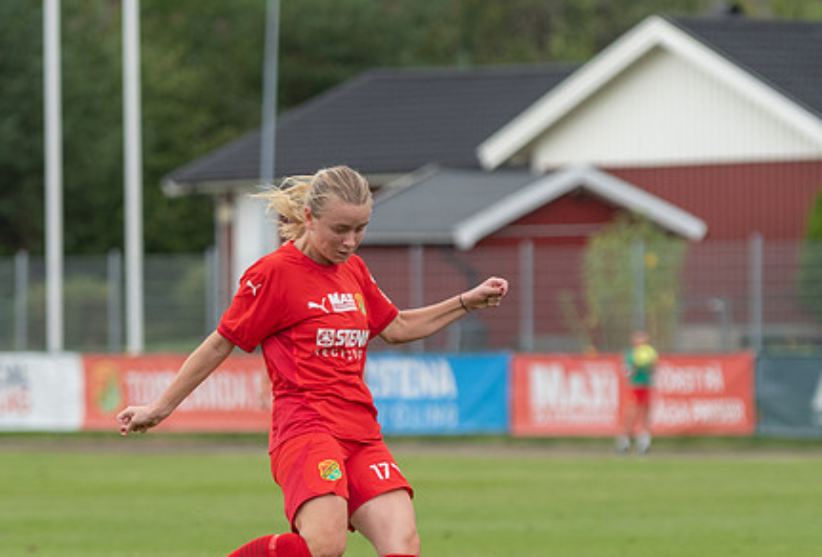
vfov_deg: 3.9
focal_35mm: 354
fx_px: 8123
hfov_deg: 5.8
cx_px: 362
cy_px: 462
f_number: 3.2
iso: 450
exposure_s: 1/1250
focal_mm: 140
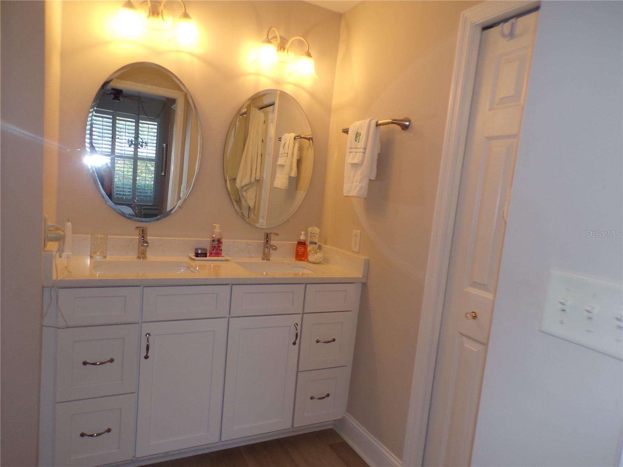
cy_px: 234
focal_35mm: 24
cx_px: 312
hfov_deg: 71.6
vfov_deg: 56.8
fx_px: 432
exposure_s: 1/40
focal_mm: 4.3
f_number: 3
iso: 100
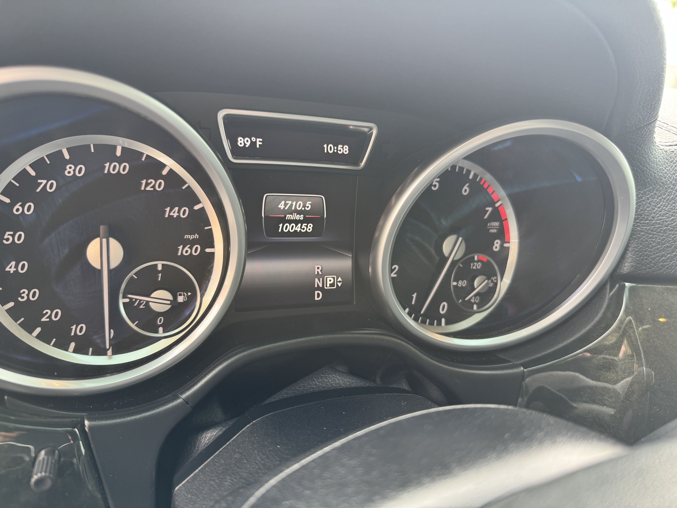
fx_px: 469
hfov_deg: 71.6
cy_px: 254
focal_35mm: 24
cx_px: 338
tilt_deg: -22.8
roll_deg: -6.9
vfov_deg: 56.8
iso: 125
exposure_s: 1/75
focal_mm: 6.76
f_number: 1.78
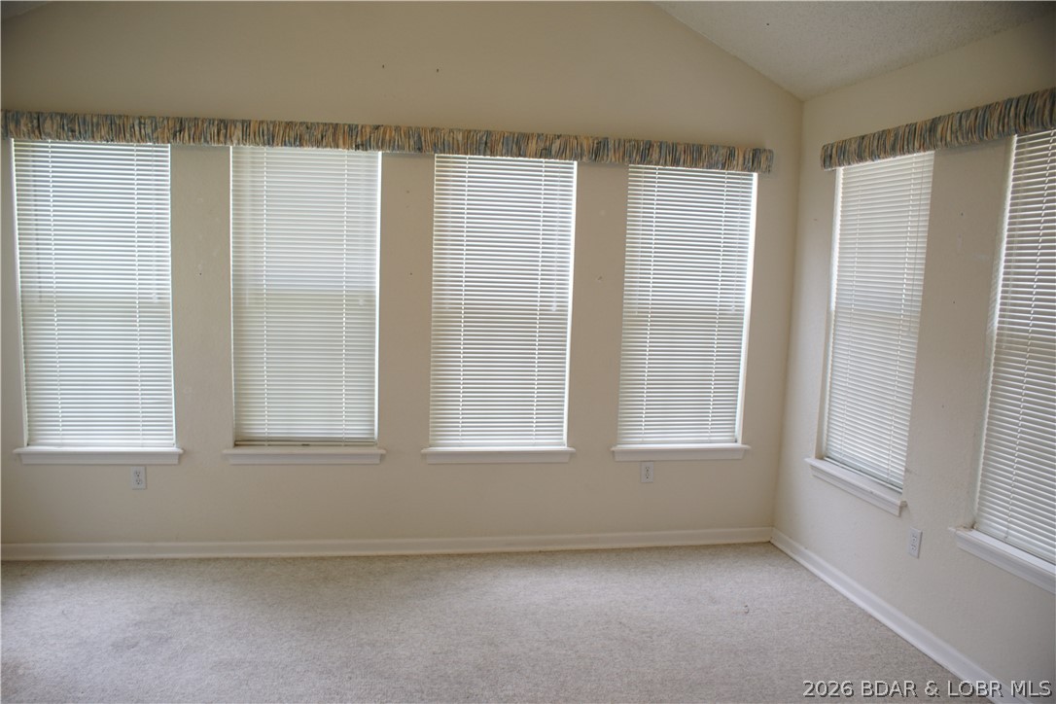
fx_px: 792
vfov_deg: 47.9
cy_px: 352
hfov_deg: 67.4
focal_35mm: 27
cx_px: 528
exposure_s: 1/60
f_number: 3.5
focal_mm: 18
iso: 250
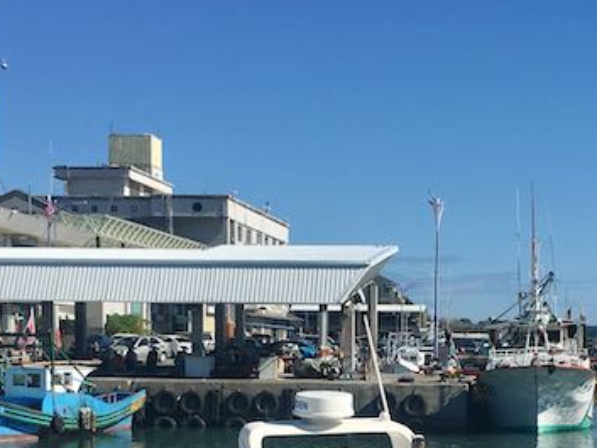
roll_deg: +0.1
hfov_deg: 26.1
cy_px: 440
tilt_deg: -3.8
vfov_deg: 19.4
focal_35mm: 74
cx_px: 419
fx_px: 1277
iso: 25
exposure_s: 1/3344
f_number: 2.2
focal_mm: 4.15
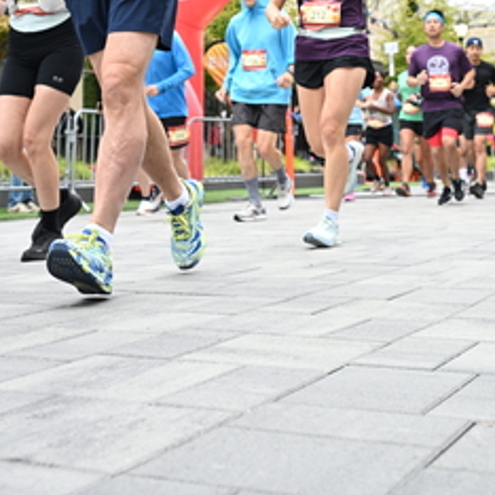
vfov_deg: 26.2
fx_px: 1003
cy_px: -8
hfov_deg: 27.6
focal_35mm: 62
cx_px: 323
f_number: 4
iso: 2000
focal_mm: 31
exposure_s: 1/640
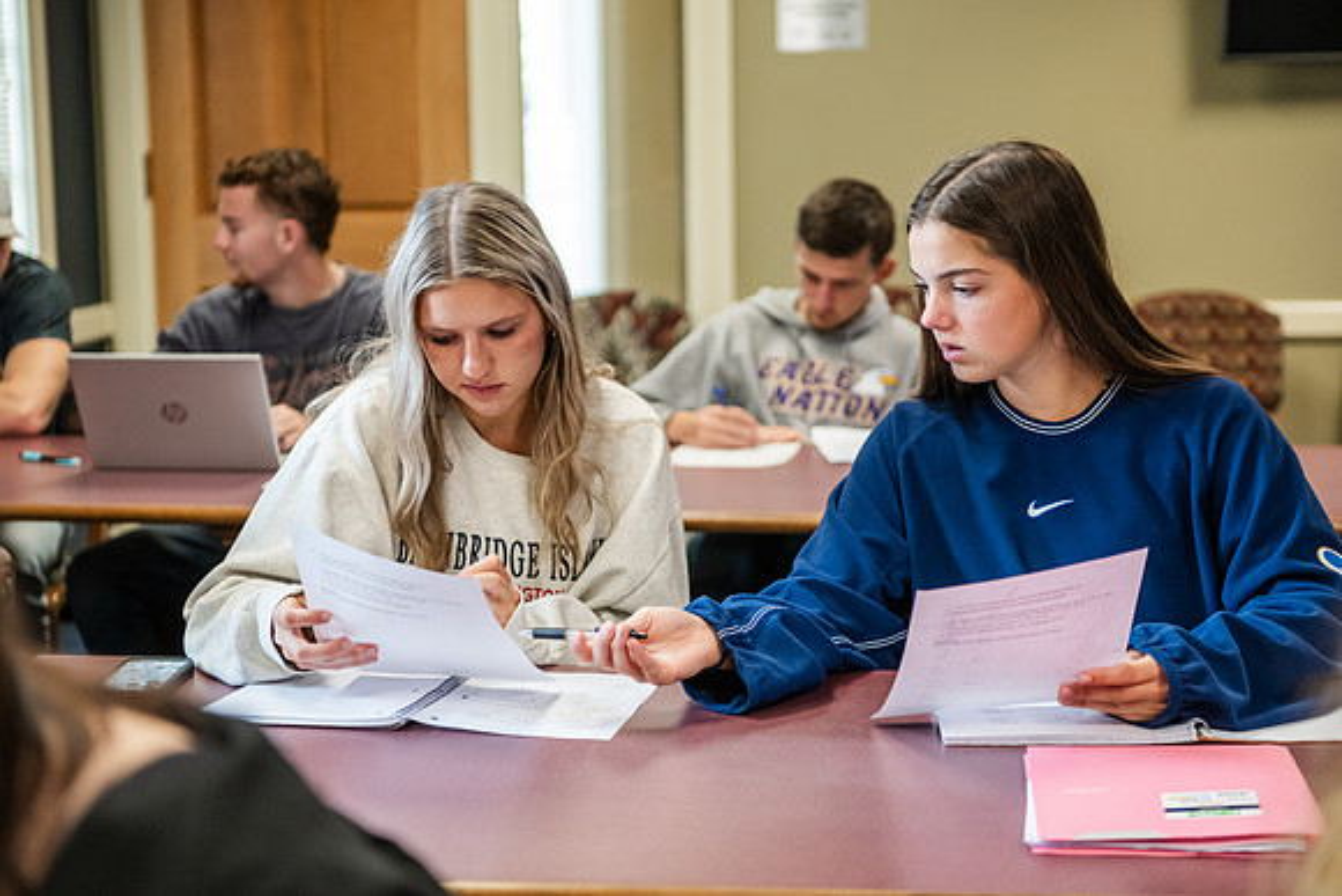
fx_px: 2610
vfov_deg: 19.5
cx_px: 671
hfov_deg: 28.8
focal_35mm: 70
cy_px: 448
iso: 2000
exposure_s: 1/200
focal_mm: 70
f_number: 2.8
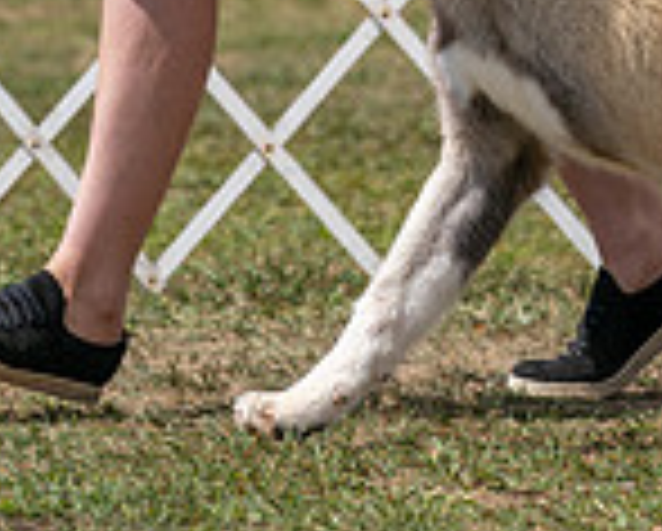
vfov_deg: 1.9
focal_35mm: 800
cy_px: -464
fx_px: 15695
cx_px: 448
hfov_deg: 2.4
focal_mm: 186
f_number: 5
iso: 160
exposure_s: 1/2000
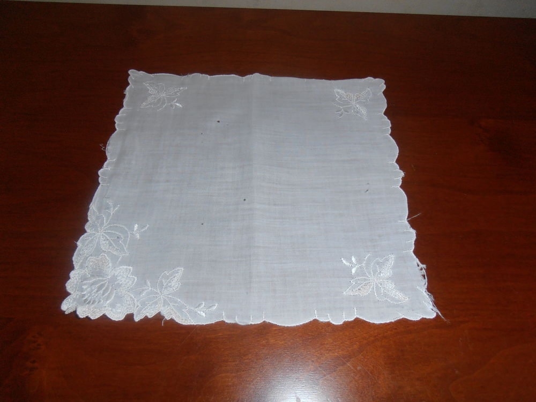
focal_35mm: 24
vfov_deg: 56.8
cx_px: 268
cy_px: 201
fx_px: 372
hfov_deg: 71.6
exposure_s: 1/30
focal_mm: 4.2
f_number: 3
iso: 125
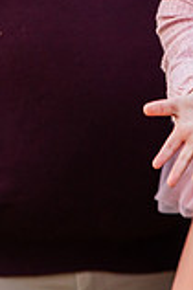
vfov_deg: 7.9
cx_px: 27
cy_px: -94
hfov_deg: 5.4
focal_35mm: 256
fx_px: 2063
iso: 800
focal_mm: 60
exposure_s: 1/200
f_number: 3.5
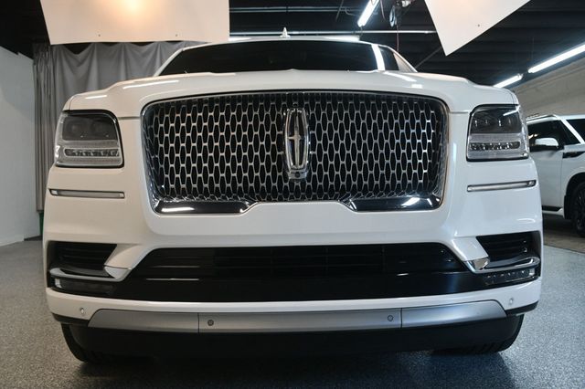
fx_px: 552
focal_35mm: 34
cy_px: 194
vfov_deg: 38.8
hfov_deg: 55.8
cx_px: 292
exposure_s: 1/125
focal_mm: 23
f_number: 3.8
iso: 900
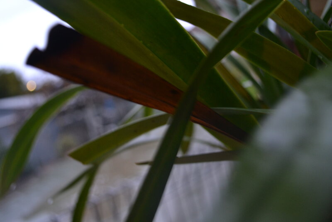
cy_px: 111
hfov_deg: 57.2
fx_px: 304
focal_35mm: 33
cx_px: 166
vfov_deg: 40.0
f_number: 3.8
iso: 800
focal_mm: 22
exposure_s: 1/10
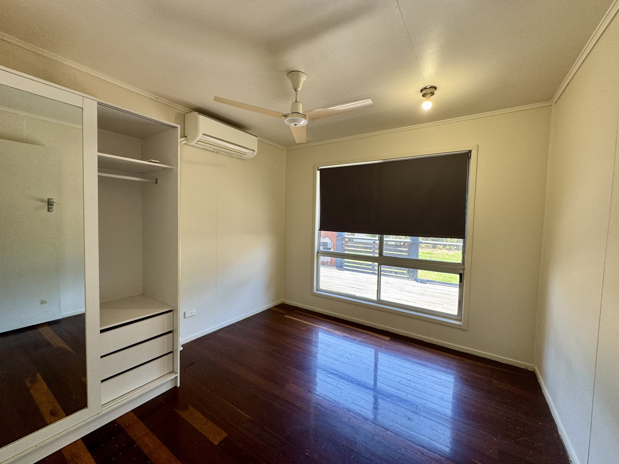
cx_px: 310
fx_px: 250
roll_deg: -1.8
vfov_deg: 85.7
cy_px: 232
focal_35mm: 14
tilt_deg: -1.3
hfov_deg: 102.1
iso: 80
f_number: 2.2
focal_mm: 2.22
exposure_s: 1/99
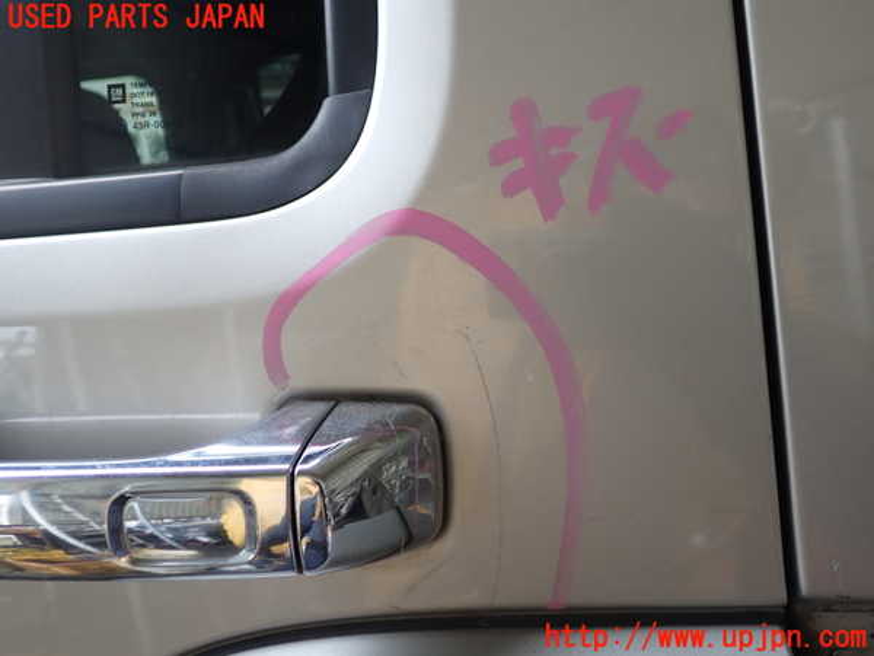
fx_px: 757
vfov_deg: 46.8
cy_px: 328
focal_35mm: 30
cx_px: 437
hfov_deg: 60.0
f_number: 2.3
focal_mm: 5.4
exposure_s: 1/60
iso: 160
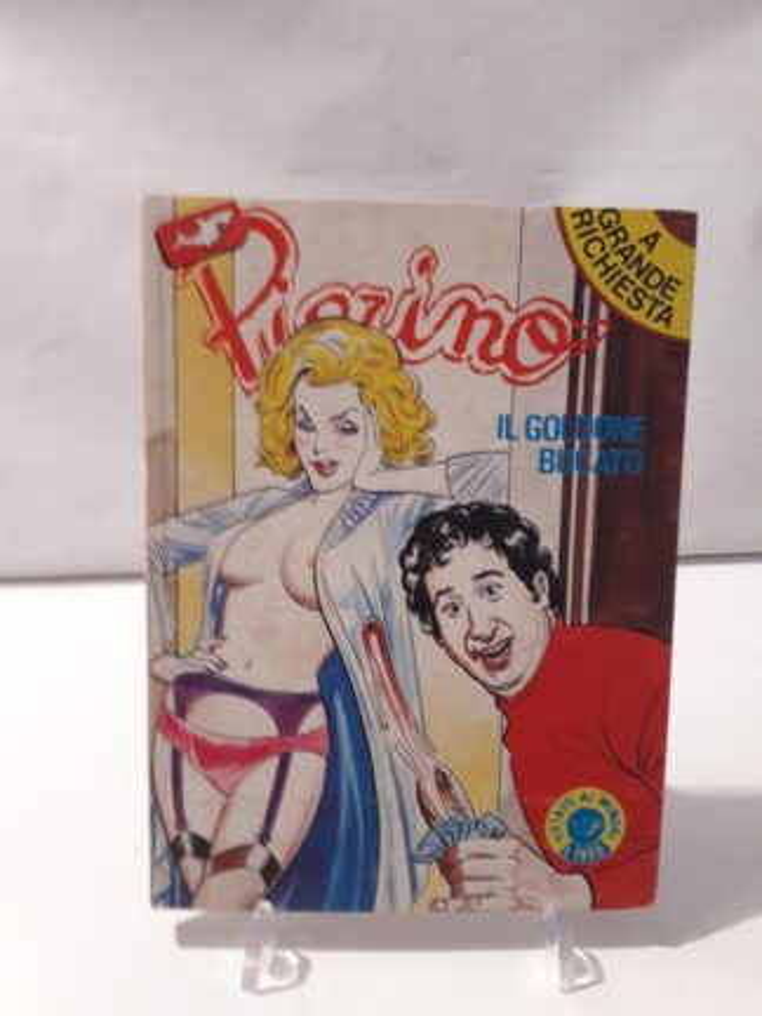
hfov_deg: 49.7
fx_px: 822
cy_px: 508
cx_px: 381
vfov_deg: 63.4
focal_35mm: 28
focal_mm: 3.7
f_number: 1.9
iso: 200
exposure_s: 1/17
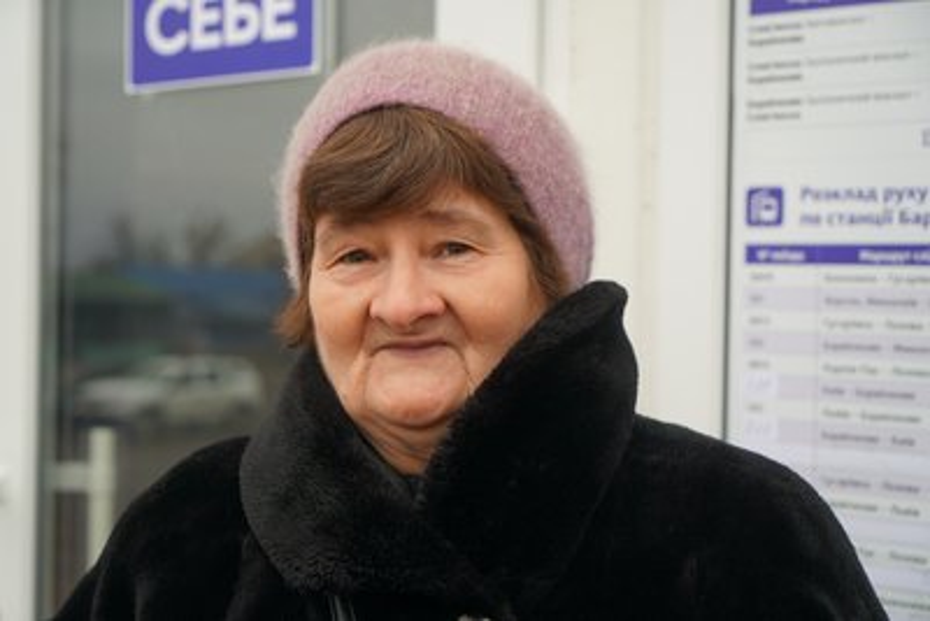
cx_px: 465
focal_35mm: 51
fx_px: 1318
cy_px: 310
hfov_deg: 38.9
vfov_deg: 26.5
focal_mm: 51
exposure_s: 1/160
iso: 200
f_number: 4
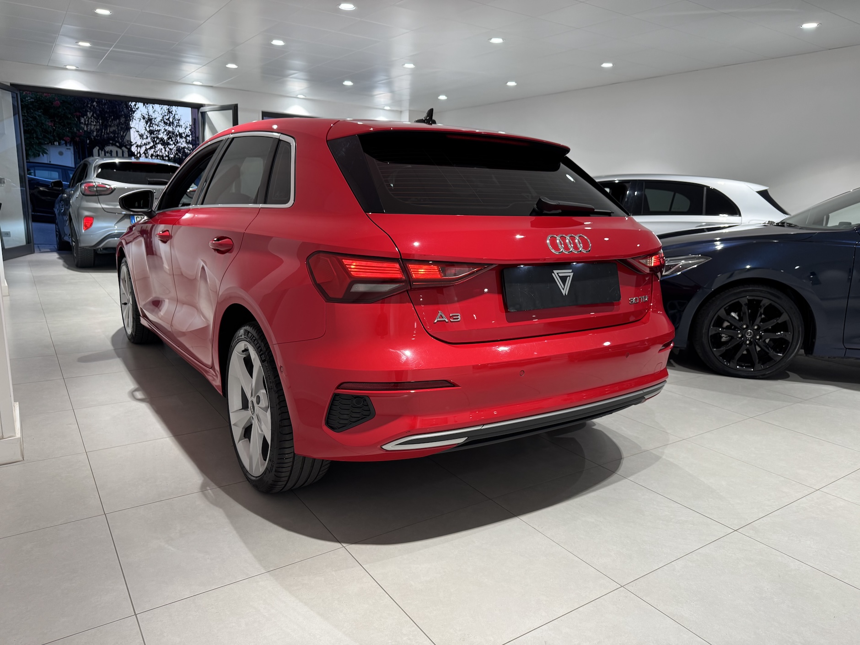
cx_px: 430
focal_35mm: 24
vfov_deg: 56.8
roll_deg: -2.5
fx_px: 596
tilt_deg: -11.5
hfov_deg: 71.6
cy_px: 322
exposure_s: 1/100
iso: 100
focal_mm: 6.76
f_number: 1.78
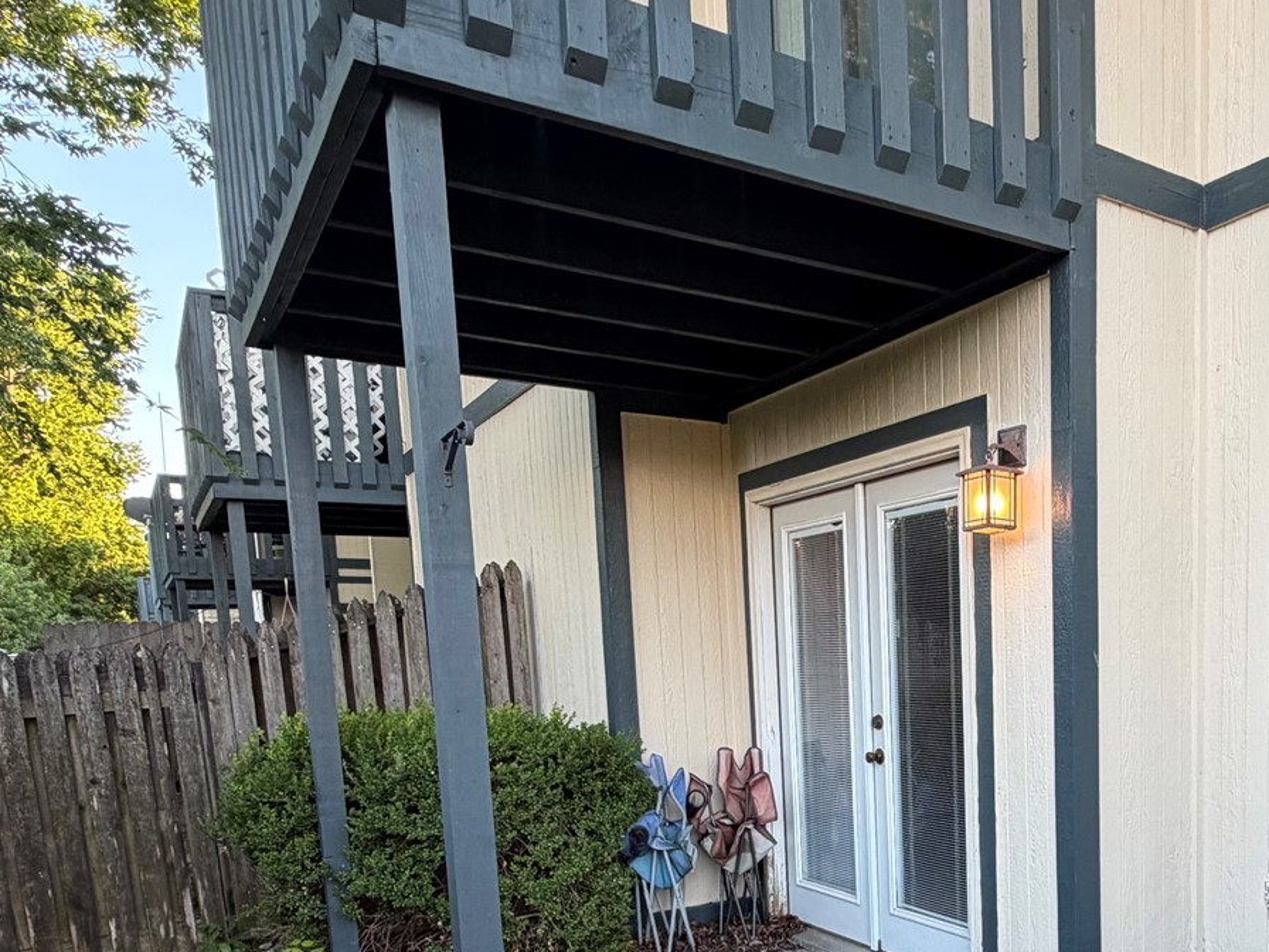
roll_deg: +1.4
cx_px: 946
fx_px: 1100
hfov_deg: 57.1
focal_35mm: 30
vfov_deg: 44.3
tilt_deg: -4.8
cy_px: 775
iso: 125
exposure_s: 1/121
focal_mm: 2.22
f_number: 2.2
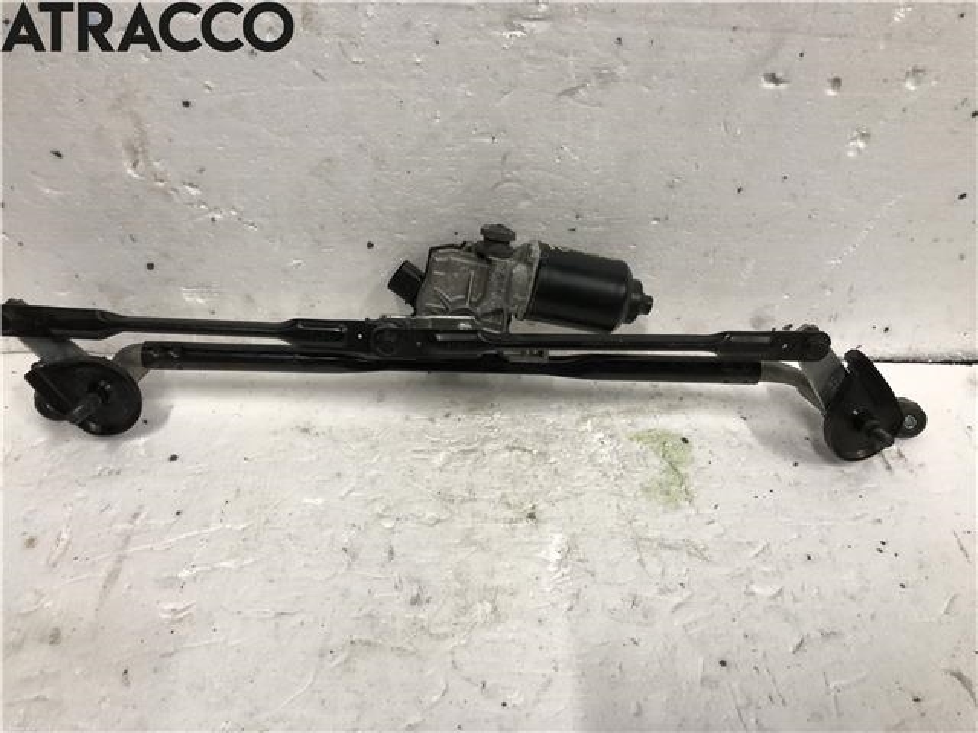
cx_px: 489
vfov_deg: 49.7
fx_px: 791
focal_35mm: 28
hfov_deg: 63.4
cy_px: 366
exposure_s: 1/25
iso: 32
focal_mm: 3.99
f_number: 1.8
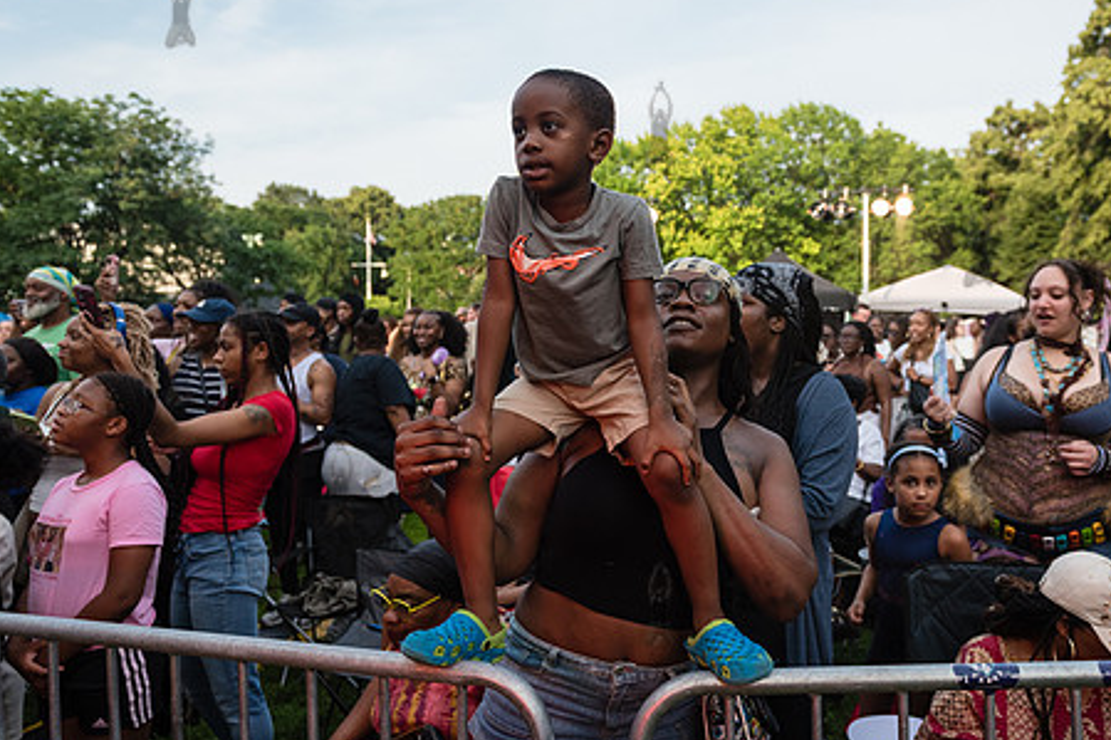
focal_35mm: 31
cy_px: 363
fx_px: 956
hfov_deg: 59.9
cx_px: 658
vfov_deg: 42.3
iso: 1000
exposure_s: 1/2500
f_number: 3.2
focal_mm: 24
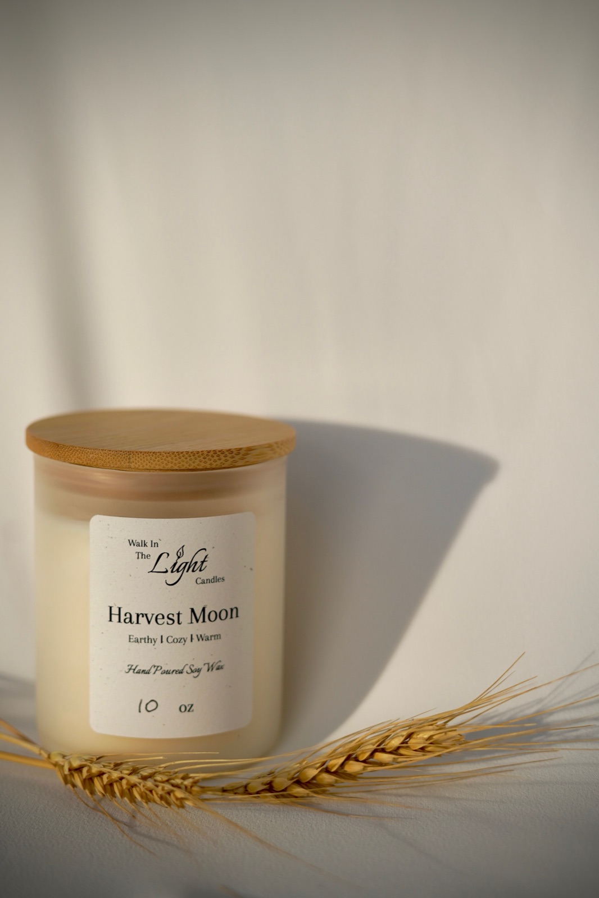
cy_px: 449
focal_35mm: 50
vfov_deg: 39.6
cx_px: 300
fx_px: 1248
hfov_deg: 27.0
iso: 160
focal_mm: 50
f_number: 3.2
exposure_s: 1/2000
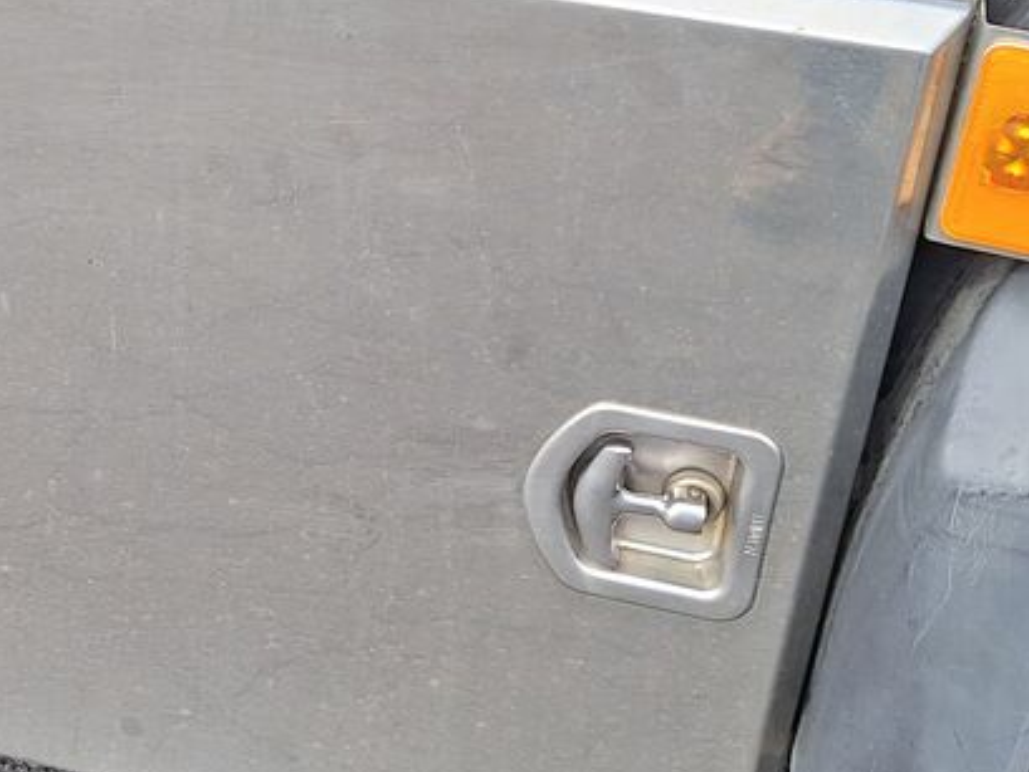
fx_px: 2141
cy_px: 186
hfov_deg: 26.0
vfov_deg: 20.3
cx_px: 68
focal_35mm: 72
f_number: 1.8
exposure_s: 1/1642
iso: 40
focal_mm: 5.54
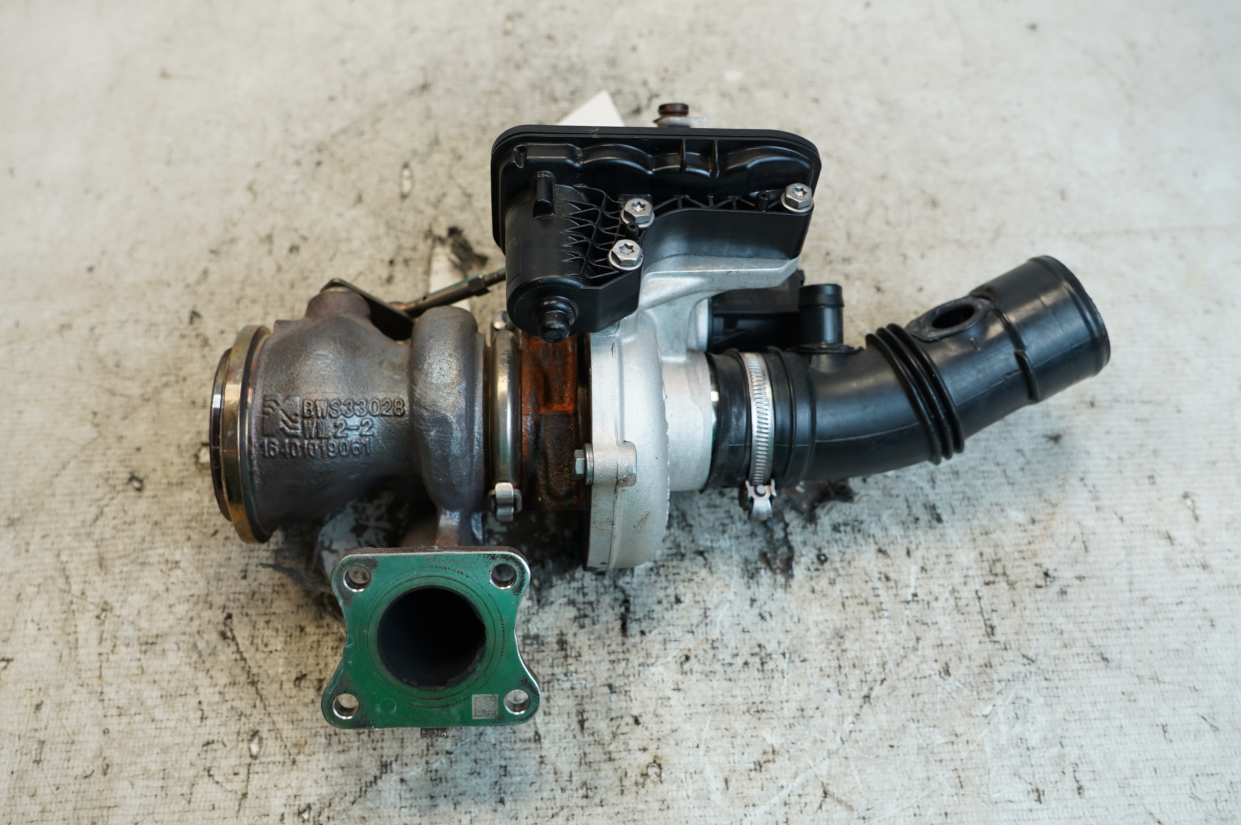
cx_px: 620
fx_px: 1137
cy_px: 412
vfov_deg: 39.9
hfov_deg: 57.3
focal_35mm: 33
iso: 200
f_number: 4
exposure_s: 1/60
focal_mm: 22
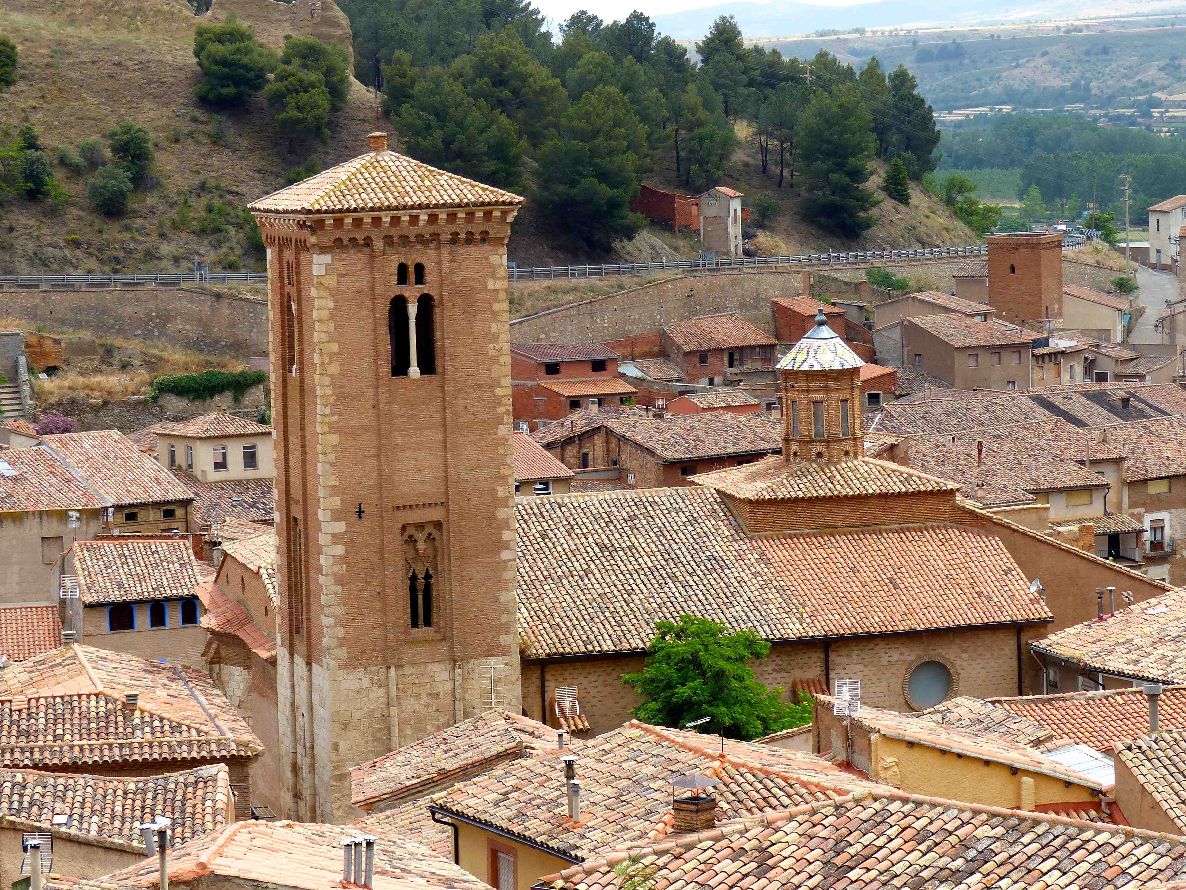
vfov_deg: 13.8
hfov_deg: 18.4
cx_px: 593
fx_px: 3666
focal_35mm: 107
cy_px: 445
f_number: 4
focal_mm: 17.8
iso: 100
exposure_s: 1/400
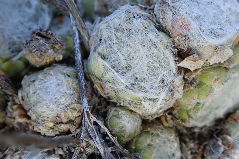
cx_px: 158
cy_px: 60
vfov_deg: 23.7
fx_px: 378
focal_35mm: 57
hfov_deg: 34.7
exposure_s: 1/125
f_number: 2.3
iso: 100
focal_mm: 5.5
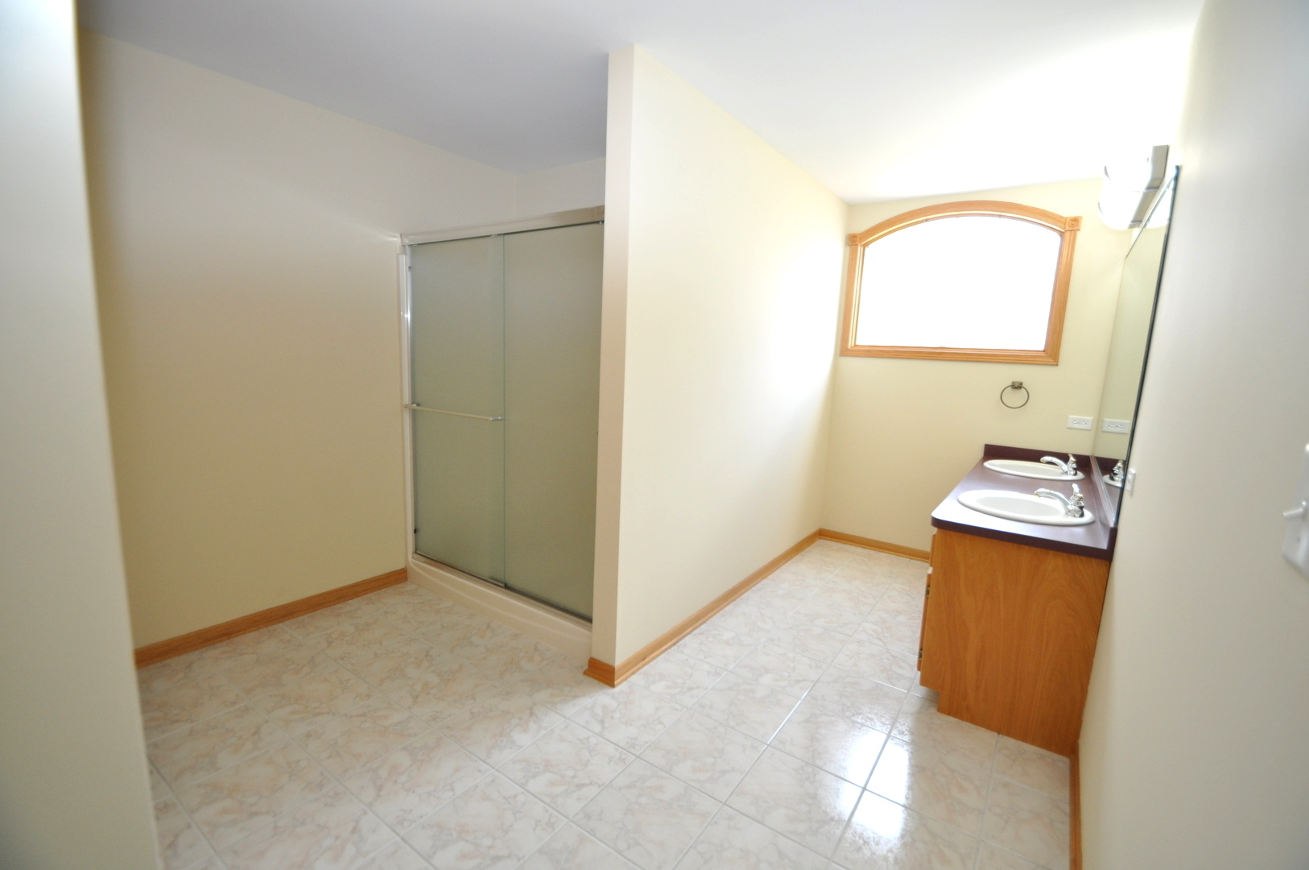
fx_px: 545
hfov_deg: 100.5
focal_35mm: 15
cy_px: 435
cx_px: 654
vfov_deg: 77.2
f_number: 4
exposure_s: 1/60
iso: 400
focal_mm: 10
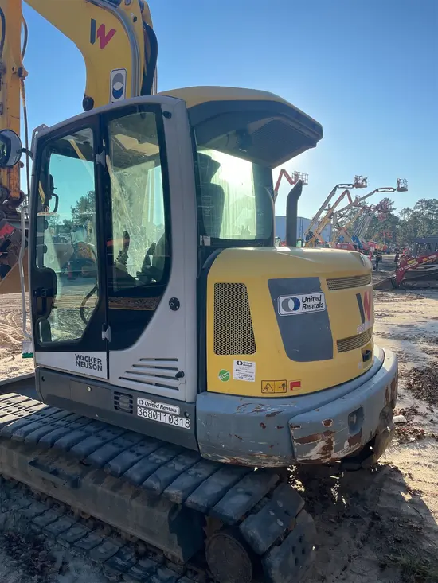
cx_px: 219
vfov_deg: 67.3
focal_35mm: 26
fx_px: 439
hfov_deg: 53.1
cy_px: 292
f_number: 1.6
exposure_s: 1/1366
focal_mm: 4.2
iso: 32
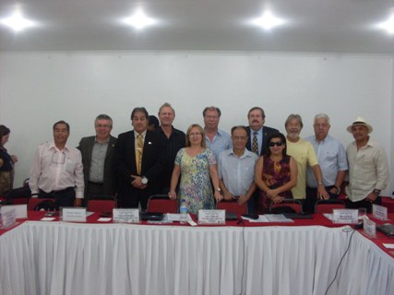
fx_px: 432
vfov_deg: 37.7
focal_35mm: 38
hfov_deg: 49.0
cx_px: 197
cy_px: 148
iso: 200
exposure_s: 1/30
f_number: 2.8
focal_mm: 6.3
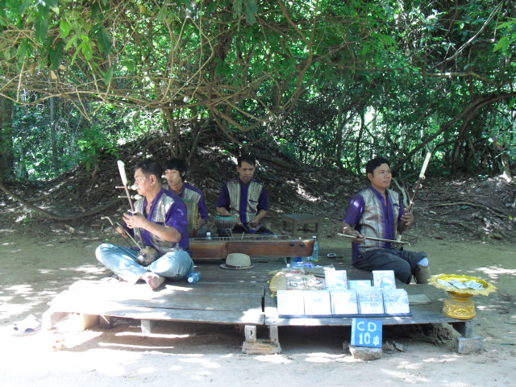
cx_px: 258
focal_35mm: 36
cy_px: 194
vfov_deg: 39.7
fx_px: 537
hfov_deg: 51.4
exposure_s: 1/40
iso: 200
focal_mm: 6.3
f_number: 3.1
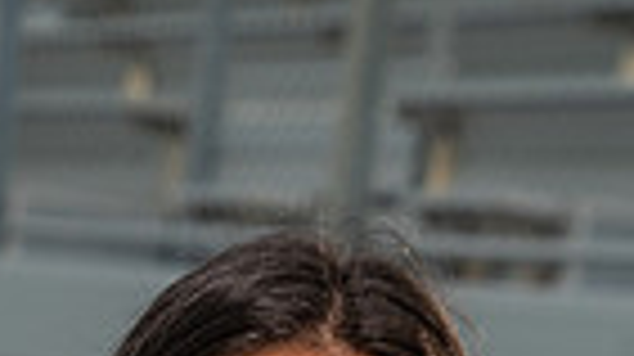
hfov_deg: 10.3
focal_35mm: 208
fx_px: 3493
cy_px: 1005
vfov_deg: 5.5
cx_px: 126
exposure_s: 1/400
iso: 320
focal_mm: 62
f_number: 5
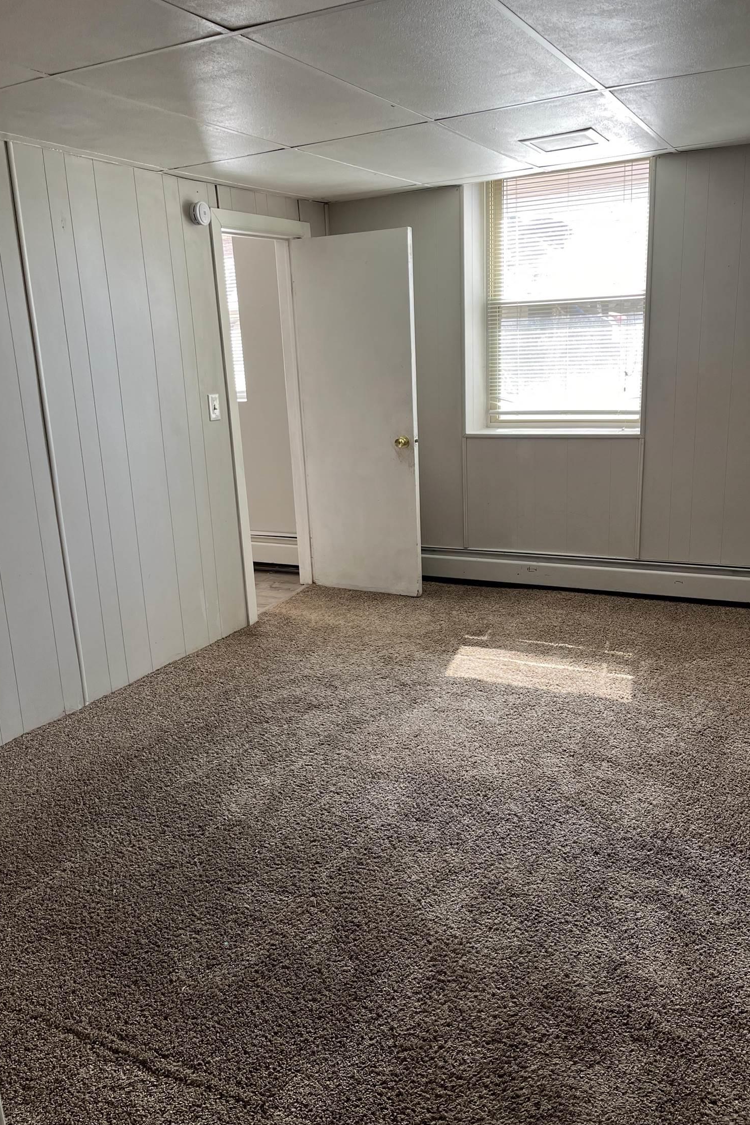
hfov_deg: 46.4
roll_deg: +3.8
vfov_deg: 65.5
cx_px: 366
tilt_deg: -15.2
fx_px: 875
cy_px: 571
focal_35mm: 28
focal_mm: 5.1
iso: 64
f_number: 1.6
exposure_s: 1/122
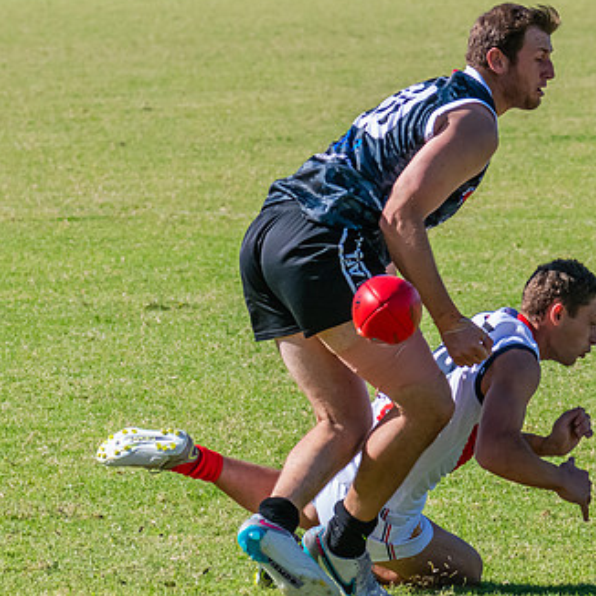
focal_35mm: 556
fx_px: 10831
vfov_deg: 3.2
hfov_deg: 3.2
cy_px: 262
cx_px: 414
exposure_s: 1/1600
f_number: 11
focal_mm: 240
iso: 1600
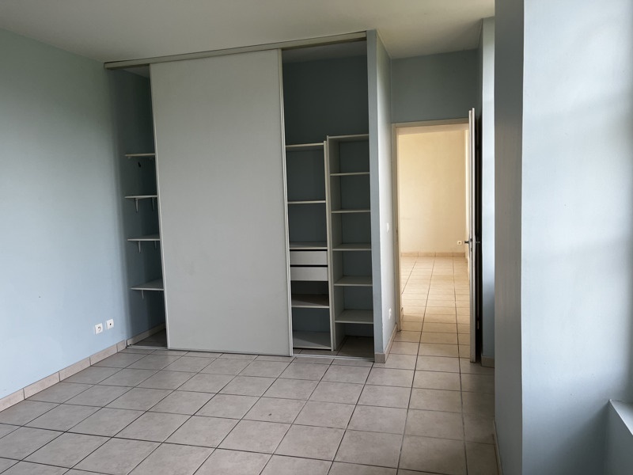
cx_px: 316
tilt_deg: -7.2
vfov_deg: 53.1
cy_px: 238
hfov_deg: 67.3
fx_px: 475
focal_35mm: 26
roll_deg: +2.5
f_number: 1.6
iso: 50
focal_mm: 5.1
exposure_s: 1/122
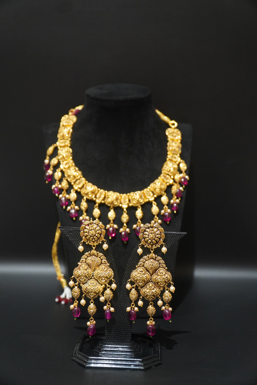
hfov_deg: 29.9
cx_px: 128
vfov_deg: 43.6
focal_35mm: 45
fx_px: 482
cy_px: 192
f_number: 4
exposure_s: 1/60
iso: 1600
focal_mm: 30
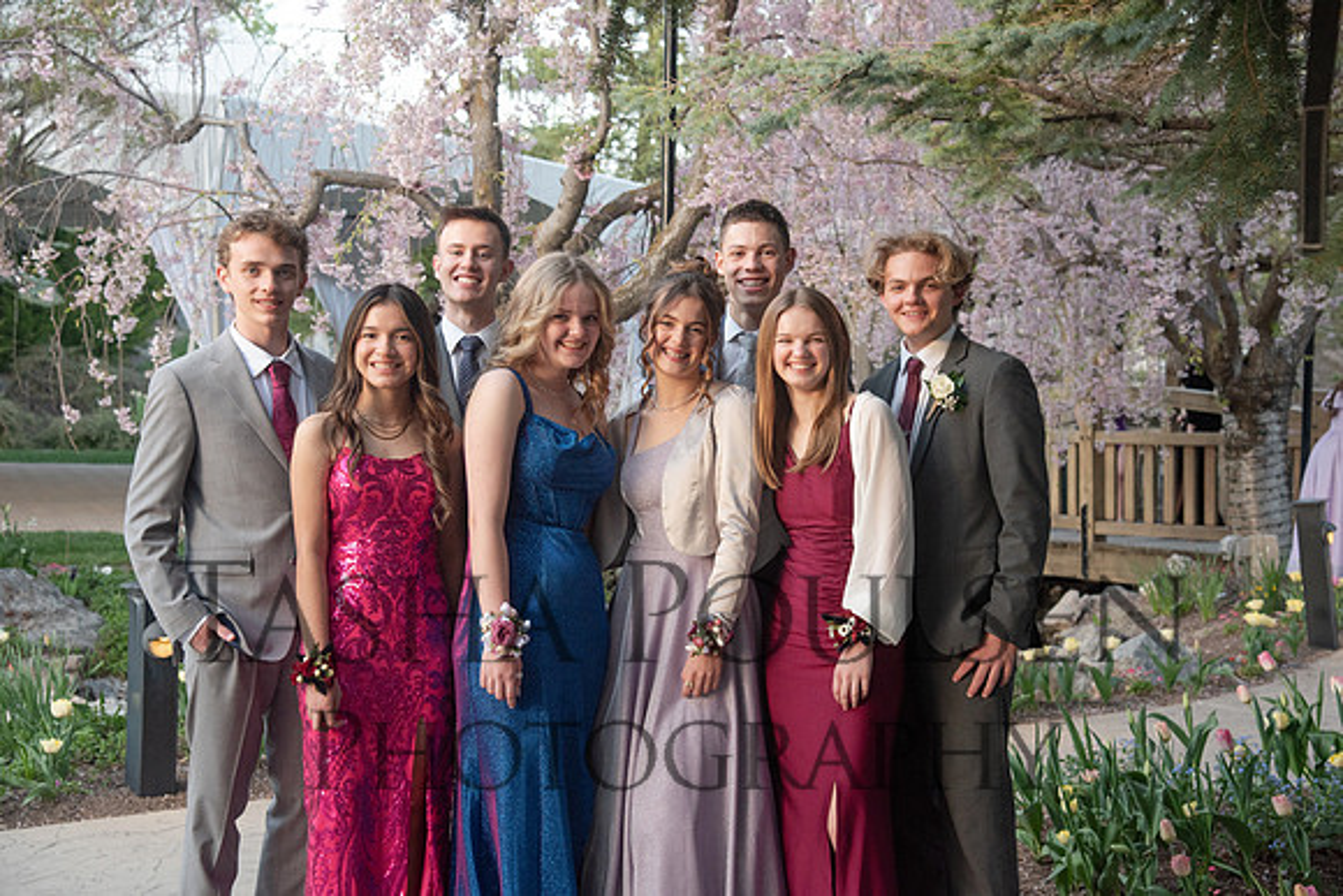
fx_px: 2052
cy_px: 448
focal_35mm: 55
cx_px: 672
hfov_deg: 36.2
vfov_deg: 24.6
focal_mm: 55
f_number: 5.6
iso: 800
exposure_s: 1/125
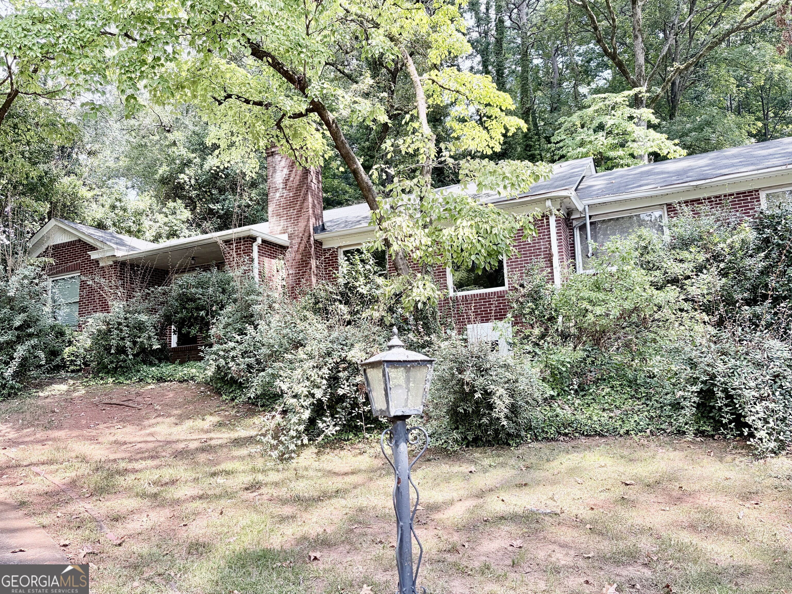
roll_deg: +2.4
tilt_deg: +10.9
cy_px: 297
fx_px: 595
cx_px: 396
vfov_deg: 53.1
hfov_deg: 67.3
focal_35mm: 26
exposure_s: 1/500
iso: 50
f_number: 1.6
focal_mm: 5.96
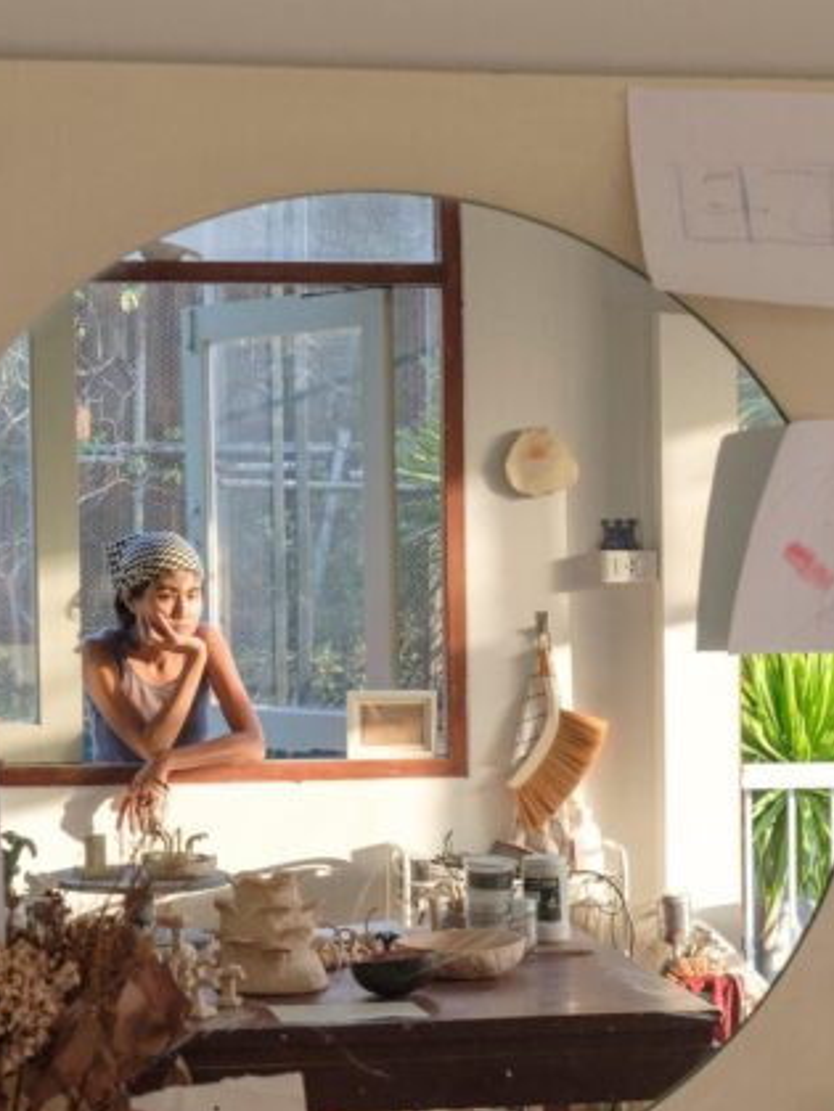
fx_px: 3052
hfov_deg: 15.5
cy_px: 802
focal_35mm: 95
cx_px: 516
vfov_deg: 20.5
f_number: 9
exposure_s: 1/100
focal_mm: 49.1
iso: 1600
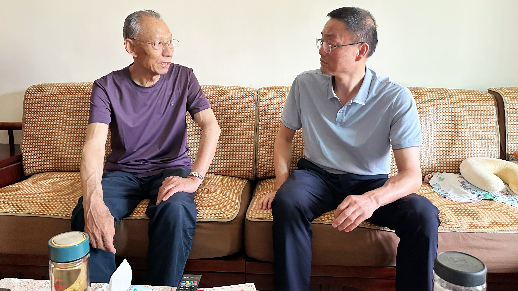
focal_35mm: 27
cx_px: 263
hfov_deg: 69.9
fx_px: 371
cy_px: 125
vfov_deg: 42.8
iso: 800
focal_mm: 6.86
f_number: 1.78
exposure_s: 1/60
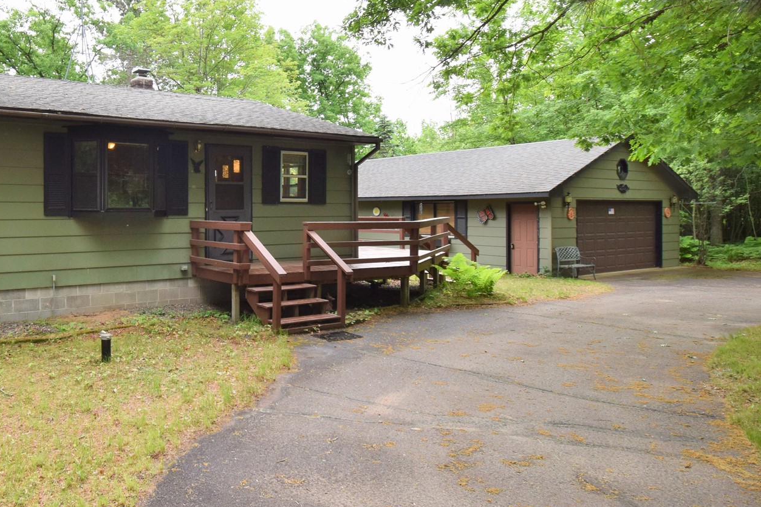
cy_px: 204
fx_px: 550
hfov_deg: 64.6
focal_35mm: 26
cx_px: 177
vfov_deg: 49.3
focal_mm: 10
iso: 320
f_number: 6.3
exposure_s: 1/200
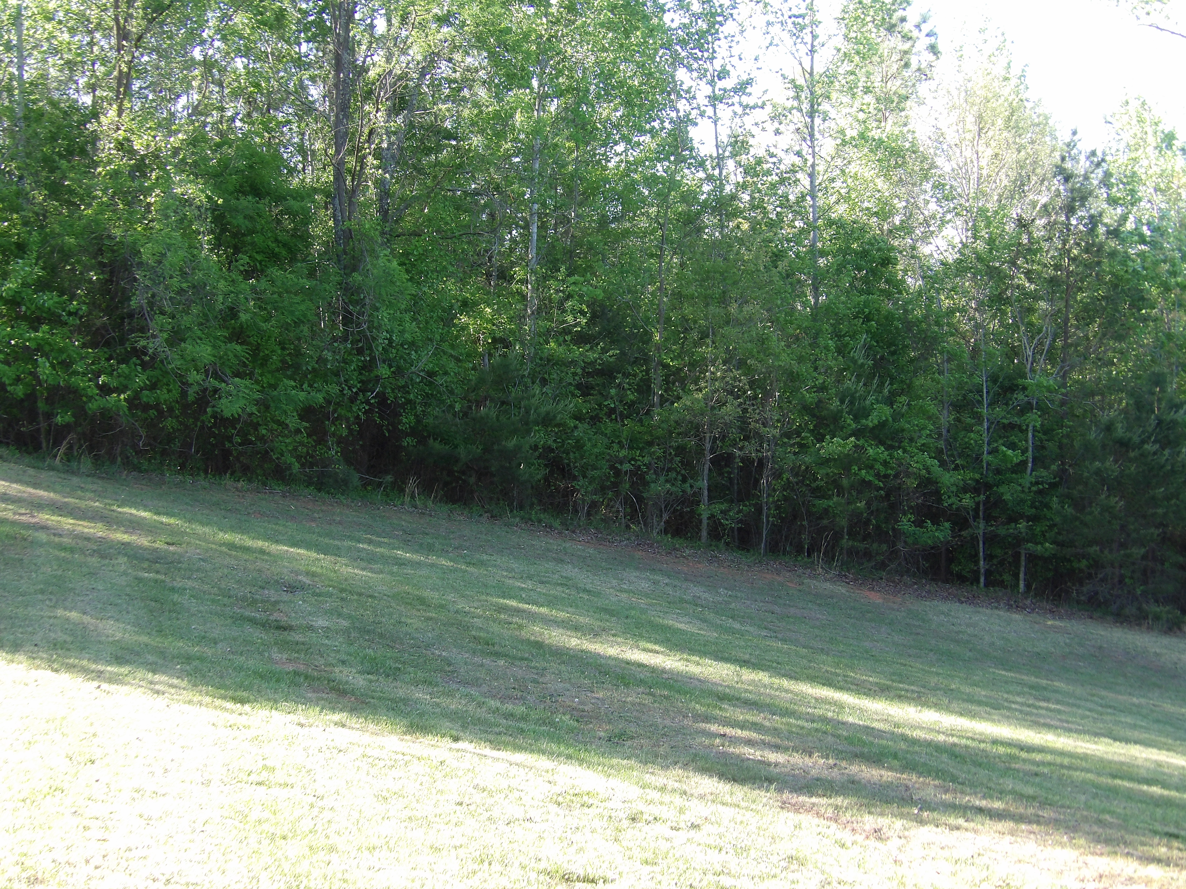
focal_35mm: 53
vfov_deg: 27.5
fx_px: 1816
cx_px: 593
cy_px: 444
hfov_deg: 36.2
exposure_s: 1/70
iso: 100
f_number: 3.9
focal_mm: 9.5
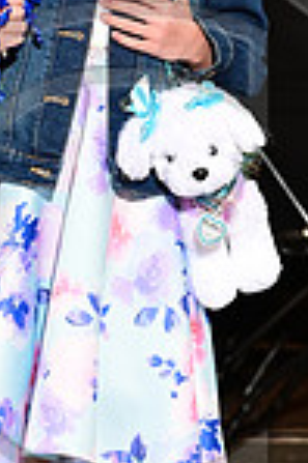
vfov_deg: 5.7
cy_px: 280
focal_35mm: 359
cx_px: 96
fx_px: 4618
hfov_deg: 3.8
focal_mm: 92
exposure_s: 1/125
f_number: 6.3
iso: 1000
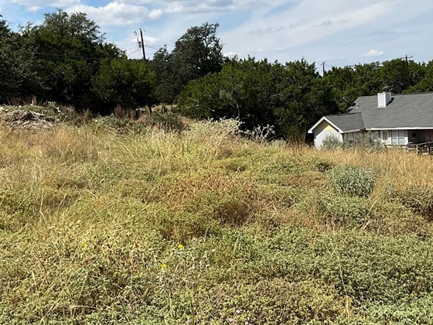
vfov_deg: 27.5
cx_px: 237
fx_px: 663
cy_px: 171
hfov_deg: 36.1
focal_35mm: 53
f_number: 1.8
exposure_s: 1/2427
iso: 25
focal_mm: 3
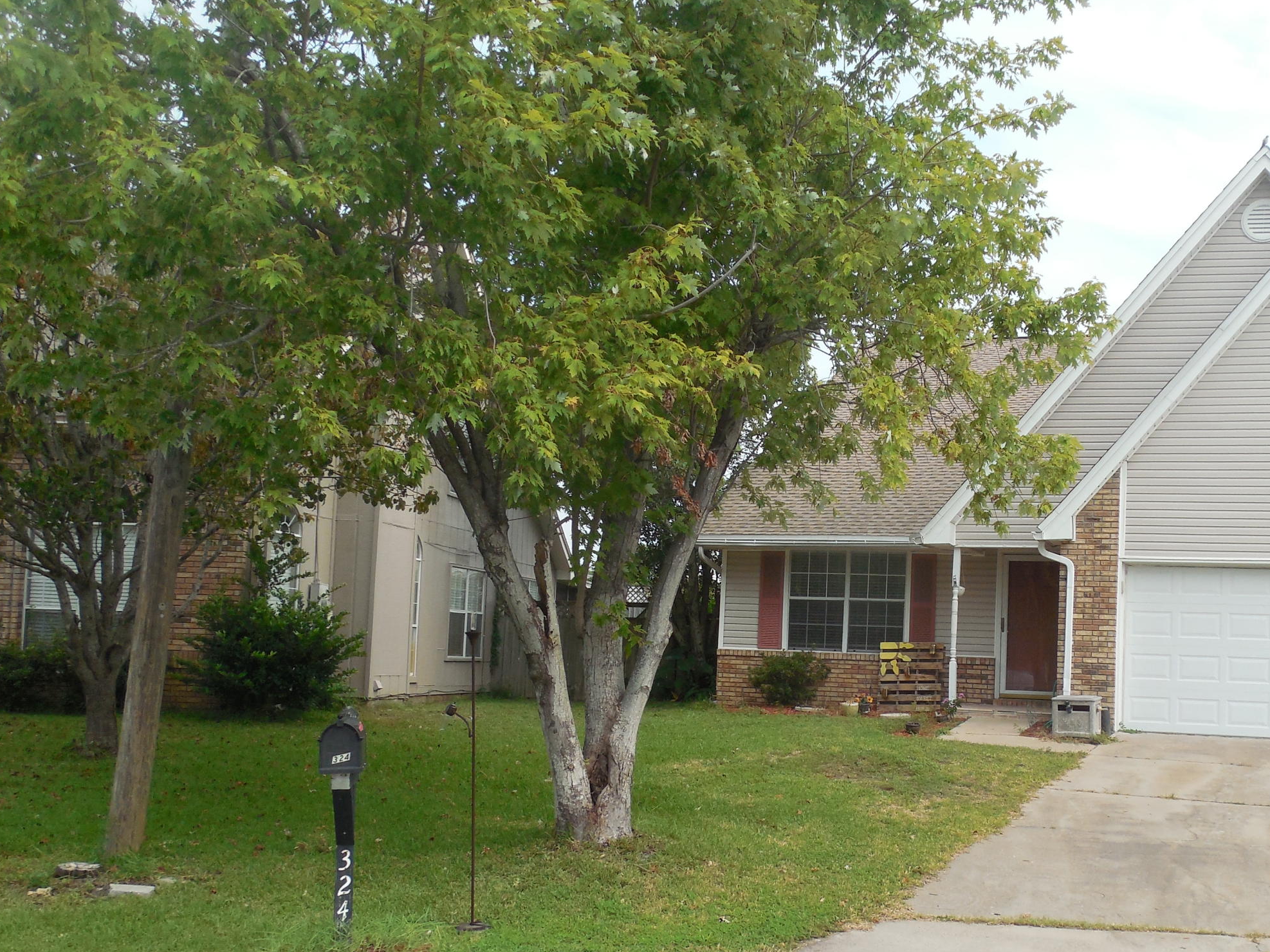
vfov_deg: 37.5
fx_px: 1394
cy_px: 585
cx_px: 814
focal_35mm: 38
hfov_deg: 48.4
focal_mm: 4.5
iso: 125
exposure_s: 1/640
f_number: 3.3
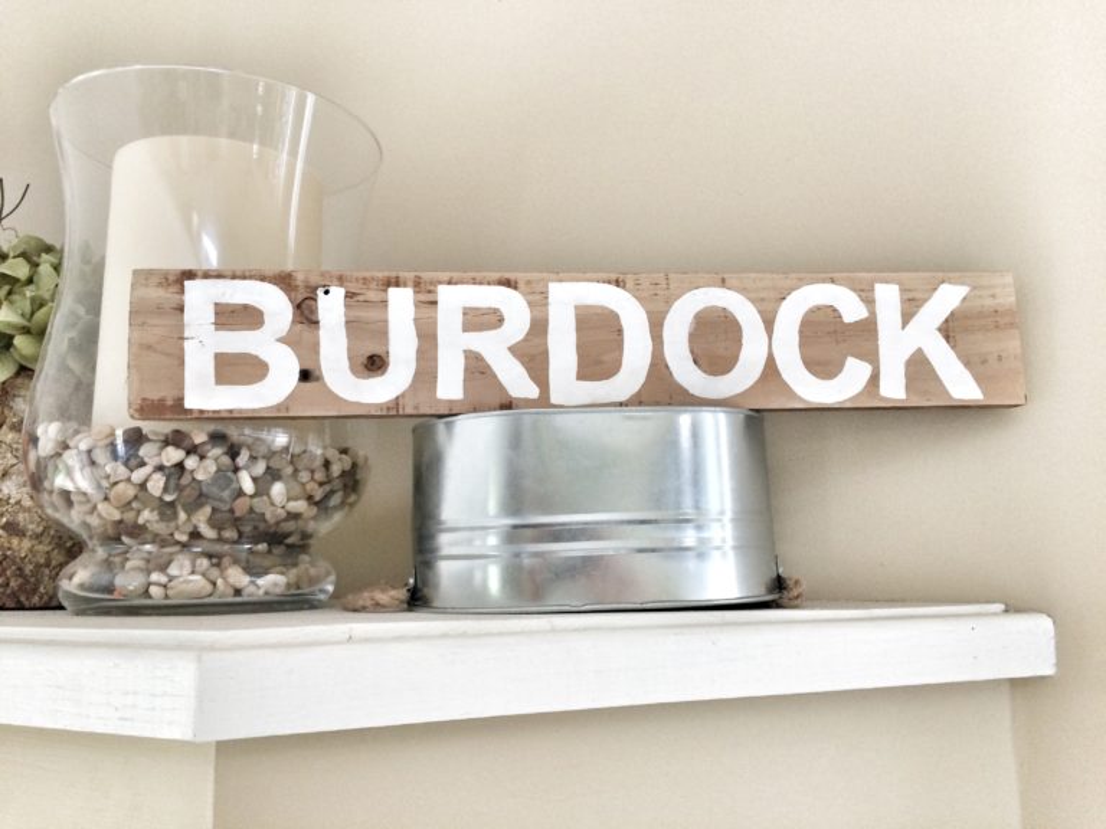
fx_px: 927
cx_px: 553
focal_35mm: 29
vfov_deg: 48.2
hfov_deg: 61.7
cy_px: 414
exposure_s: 1/30
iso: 125
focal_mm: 4.15
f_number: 2.2
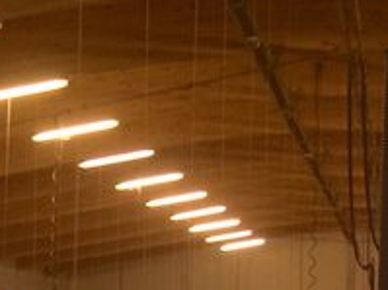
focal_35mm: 203
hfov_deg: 9.5
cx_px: -148
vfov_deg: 7.2
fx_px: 2273
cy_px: 466
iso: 1400
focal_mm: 35
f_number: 4.5
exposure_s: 1/60
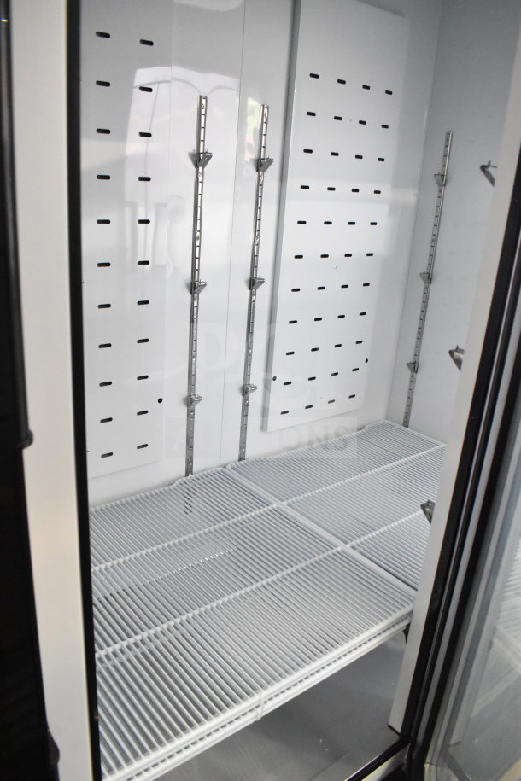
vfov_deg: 67.4
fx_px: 586
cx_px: 260
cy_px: 390
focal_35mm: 27
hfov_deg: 47.9
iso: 6400
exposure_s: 1/160
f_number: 6.3
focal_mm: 18
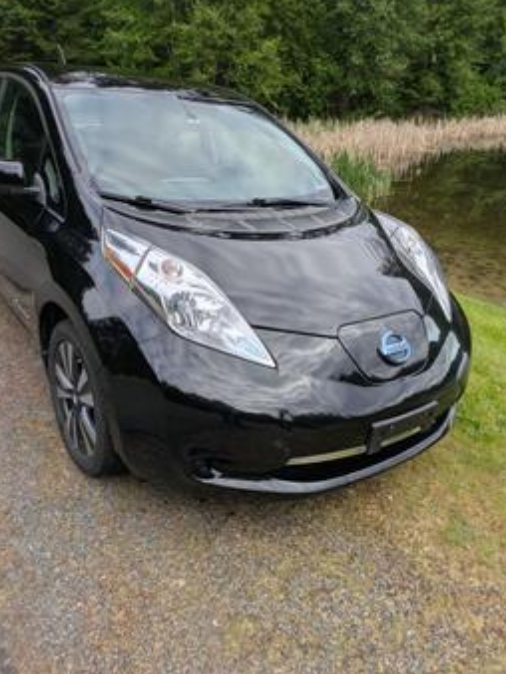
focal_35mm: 28
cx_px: 275
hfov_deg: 49.7
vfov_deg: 63.4
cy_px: 349
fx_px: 545
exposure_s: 1/534
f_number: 1.89
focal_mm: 5.43
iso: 43
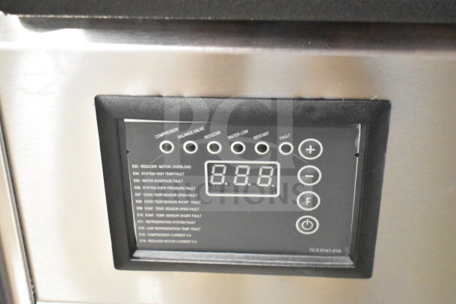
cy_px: 152
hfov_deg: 35.0
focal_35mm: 57
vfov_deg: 23.8
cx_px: 228
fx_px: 722
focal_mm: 38
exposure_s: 1/60
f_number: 4.8
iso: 18000
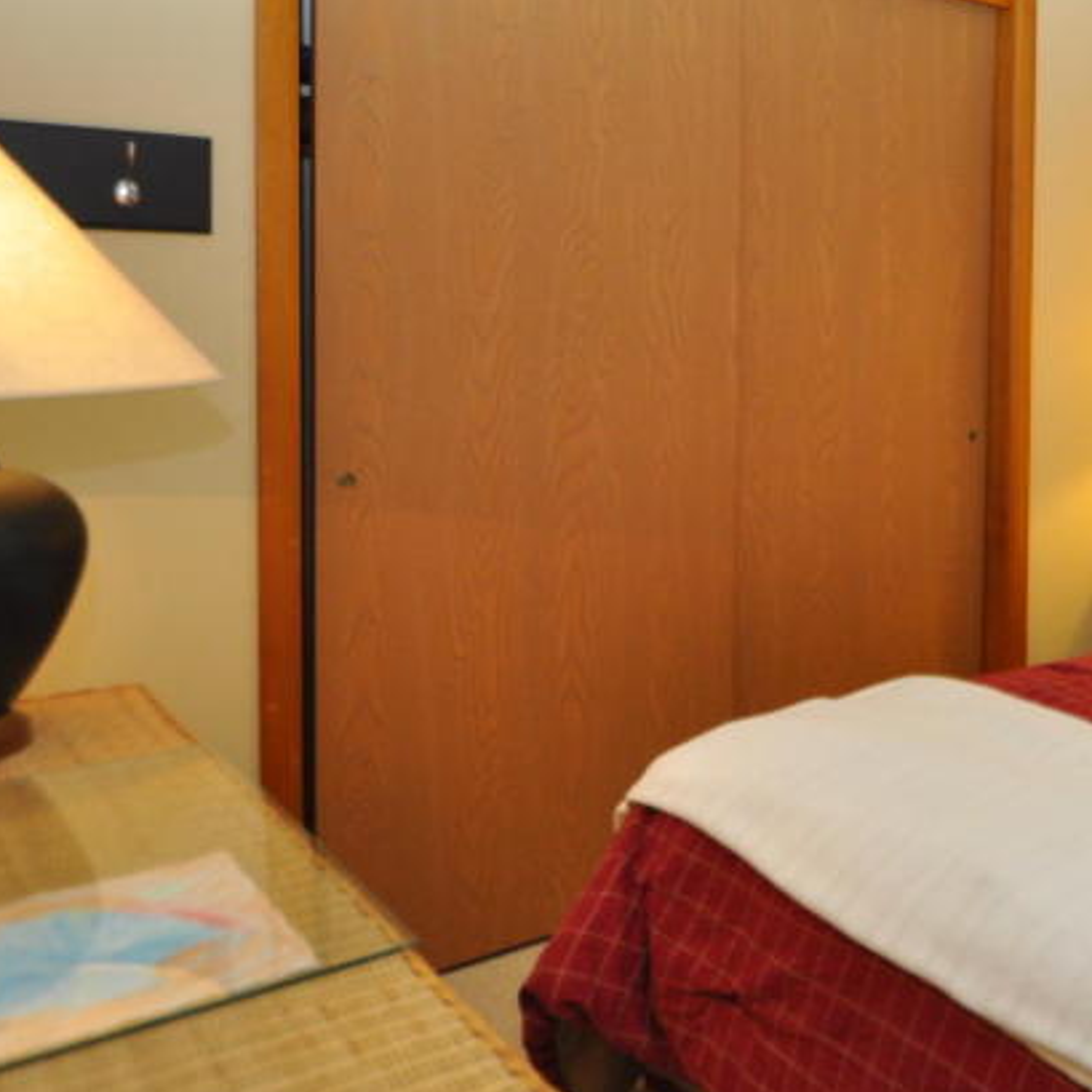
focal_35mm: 36
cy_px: 379
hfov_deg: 36.8
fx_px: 1285
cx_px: 1271
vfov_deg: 45.5
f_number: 4
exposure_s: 1/60
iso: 560
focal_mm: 10
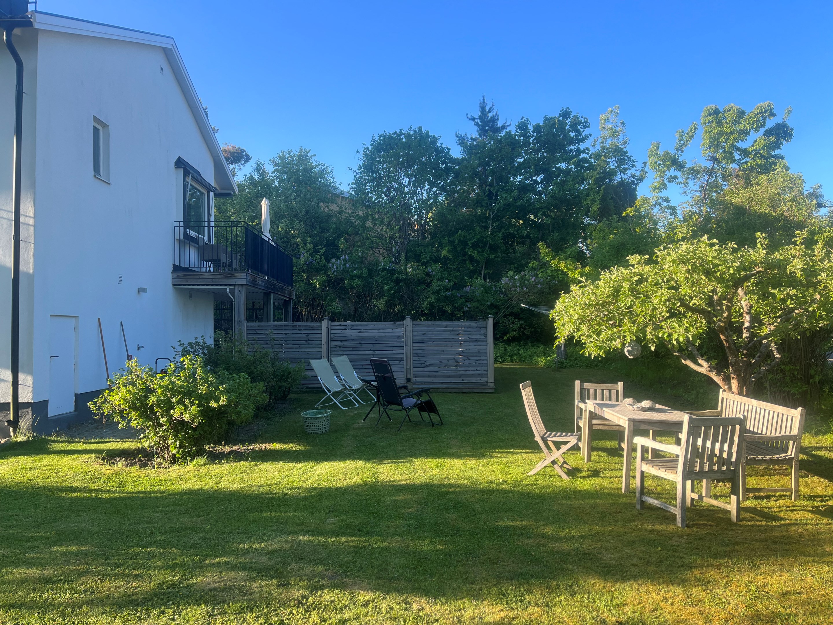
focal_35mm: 26
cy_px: 312
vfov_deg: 53.1
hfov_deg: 67.3
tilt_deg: +0.9
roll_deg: +1.0
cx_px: 416
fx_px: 626
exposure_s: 1/761
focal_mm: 5.1
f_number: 1.6
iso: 50
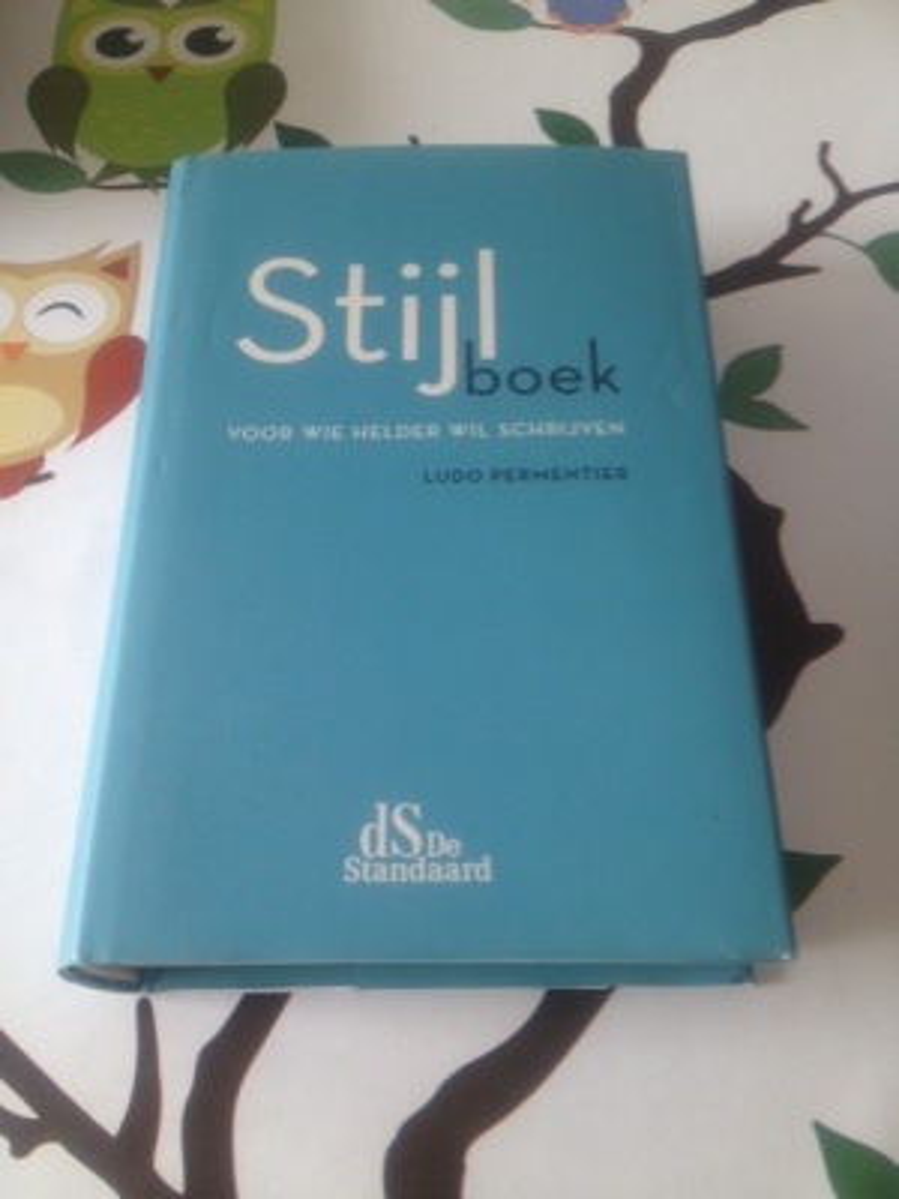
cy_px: 600
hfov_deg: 40.7
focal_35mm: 35
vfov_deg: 52.6
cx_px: 450
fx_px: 1212
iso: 50
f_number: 2.4
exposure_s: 1/20
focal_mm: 4.28
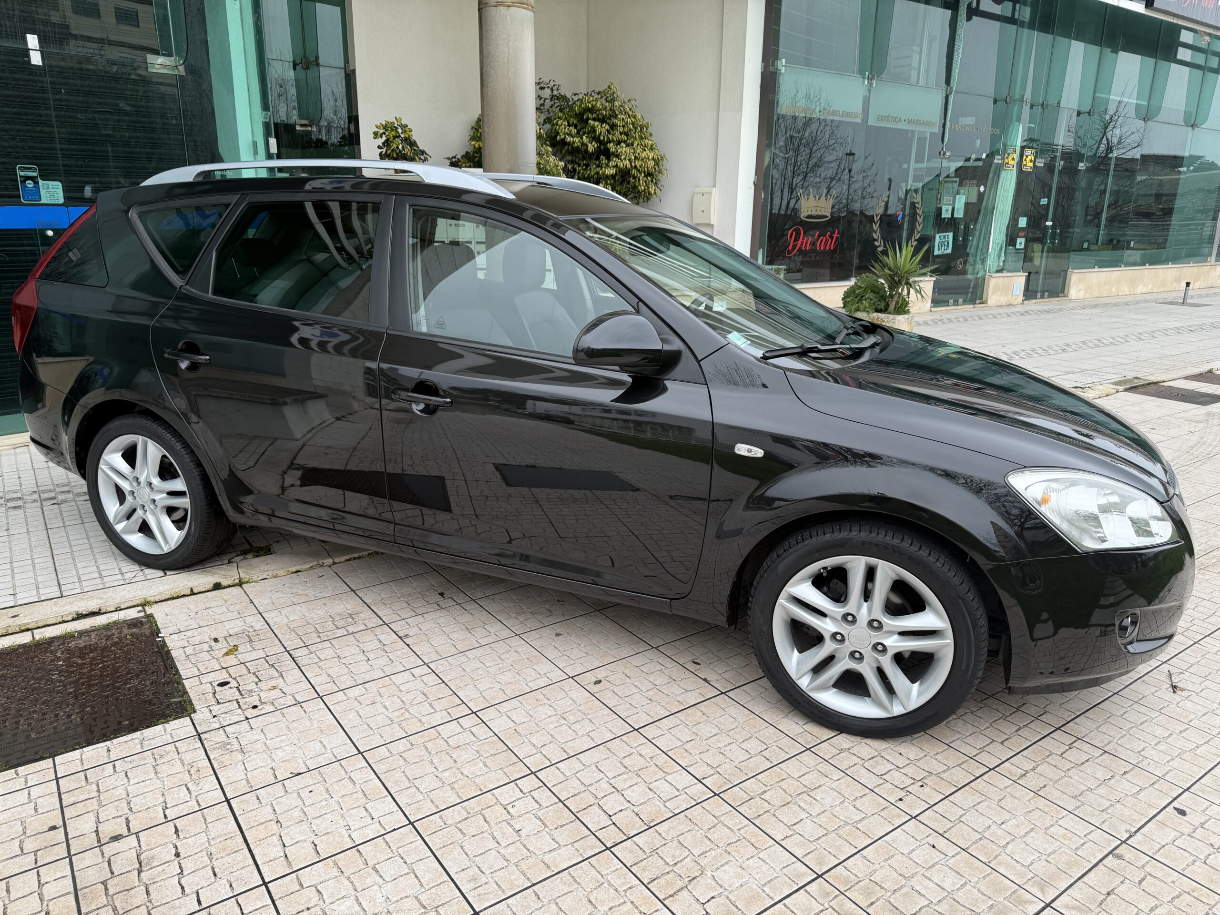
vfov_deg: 56.8
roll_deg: -0.6
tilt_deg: -15.4
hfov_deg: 71.6
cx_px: 610
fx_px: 846
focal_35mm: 24
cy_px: 458
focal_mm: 6.76
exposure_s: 1/433
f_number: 1.78
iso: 80
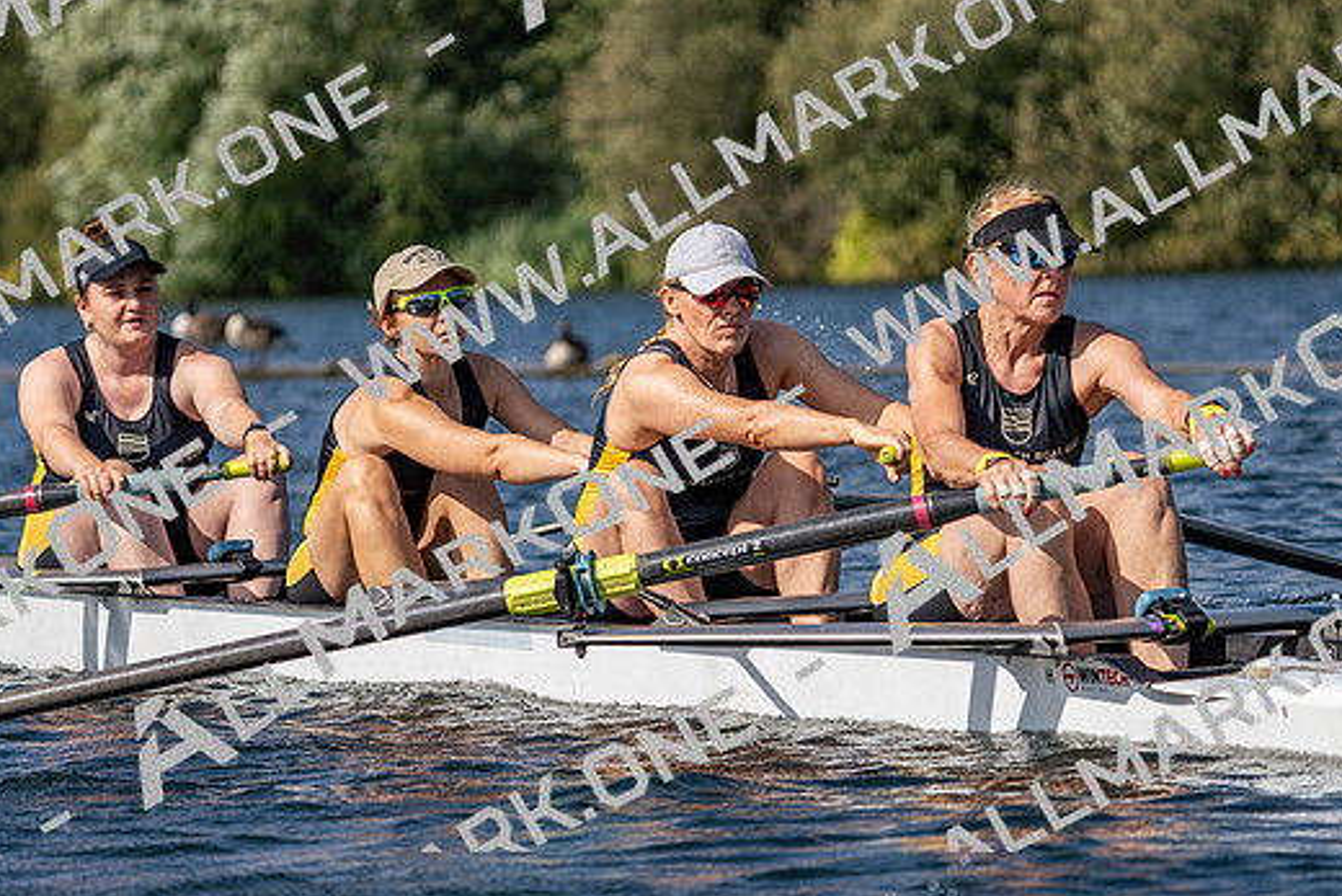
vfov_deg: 5.9
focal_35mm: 233
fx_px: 8688
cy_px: 409
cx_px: 658
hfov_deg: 8.8
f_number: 5.6
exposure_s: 1/1600
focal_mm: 209
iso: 125
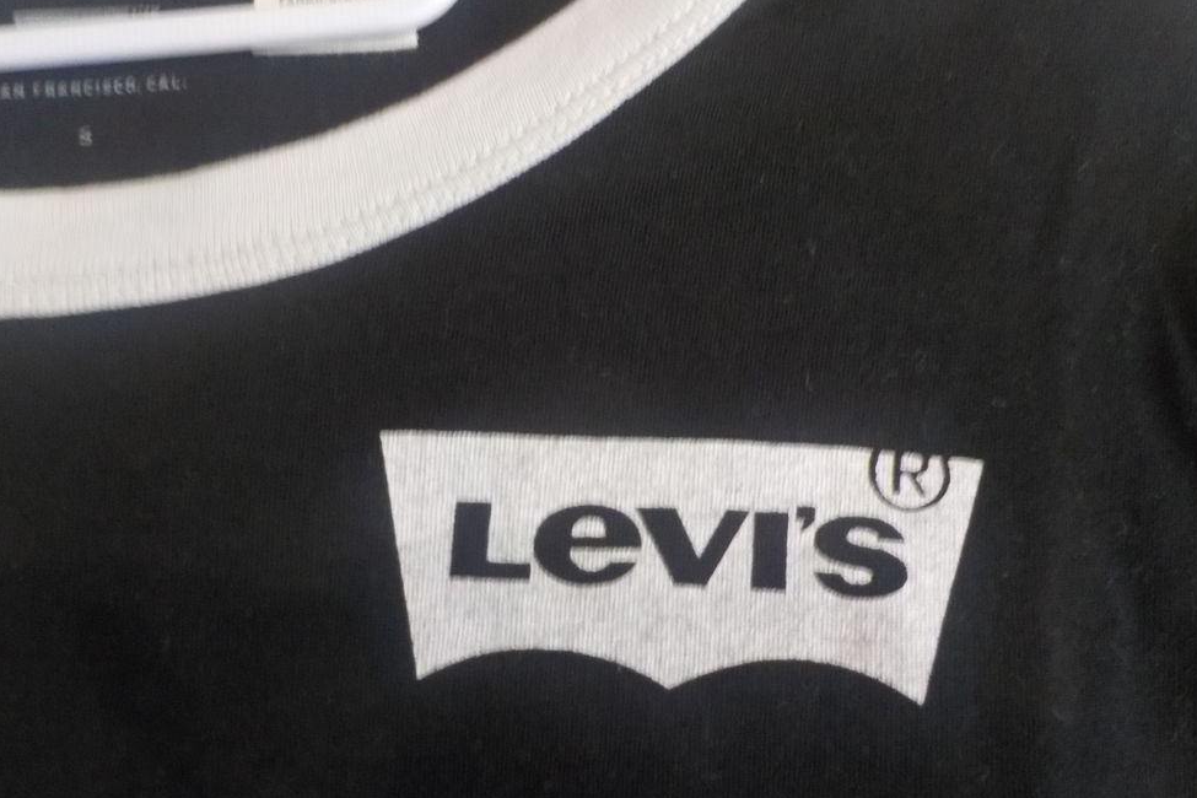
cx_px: 589
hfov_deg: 58.7
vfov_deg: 41.1
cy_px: 437
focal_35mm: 32
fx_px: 1064
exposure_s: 1/8
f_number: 3.3
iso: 560
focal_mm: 4.1
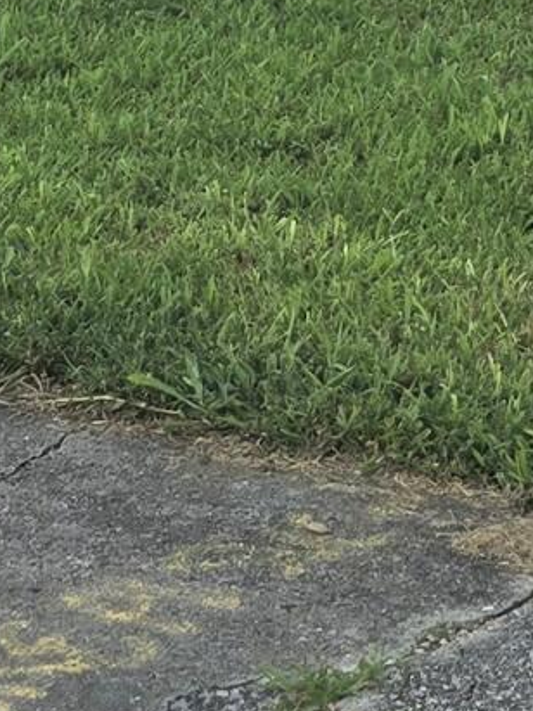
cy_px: -1126
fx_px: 3451
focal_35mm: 168
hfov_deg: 8.8
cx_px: 472
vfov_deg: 10.0
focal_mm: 6.3
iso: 12
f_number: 1.7
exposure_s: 1/588
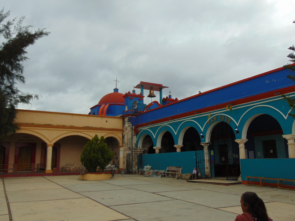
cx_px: 148
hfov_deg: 55.4
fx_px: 281
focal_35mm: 33
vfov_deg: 42.9
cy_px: 110
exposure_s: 1/640
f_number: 3.2
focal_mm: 5.8
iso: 80
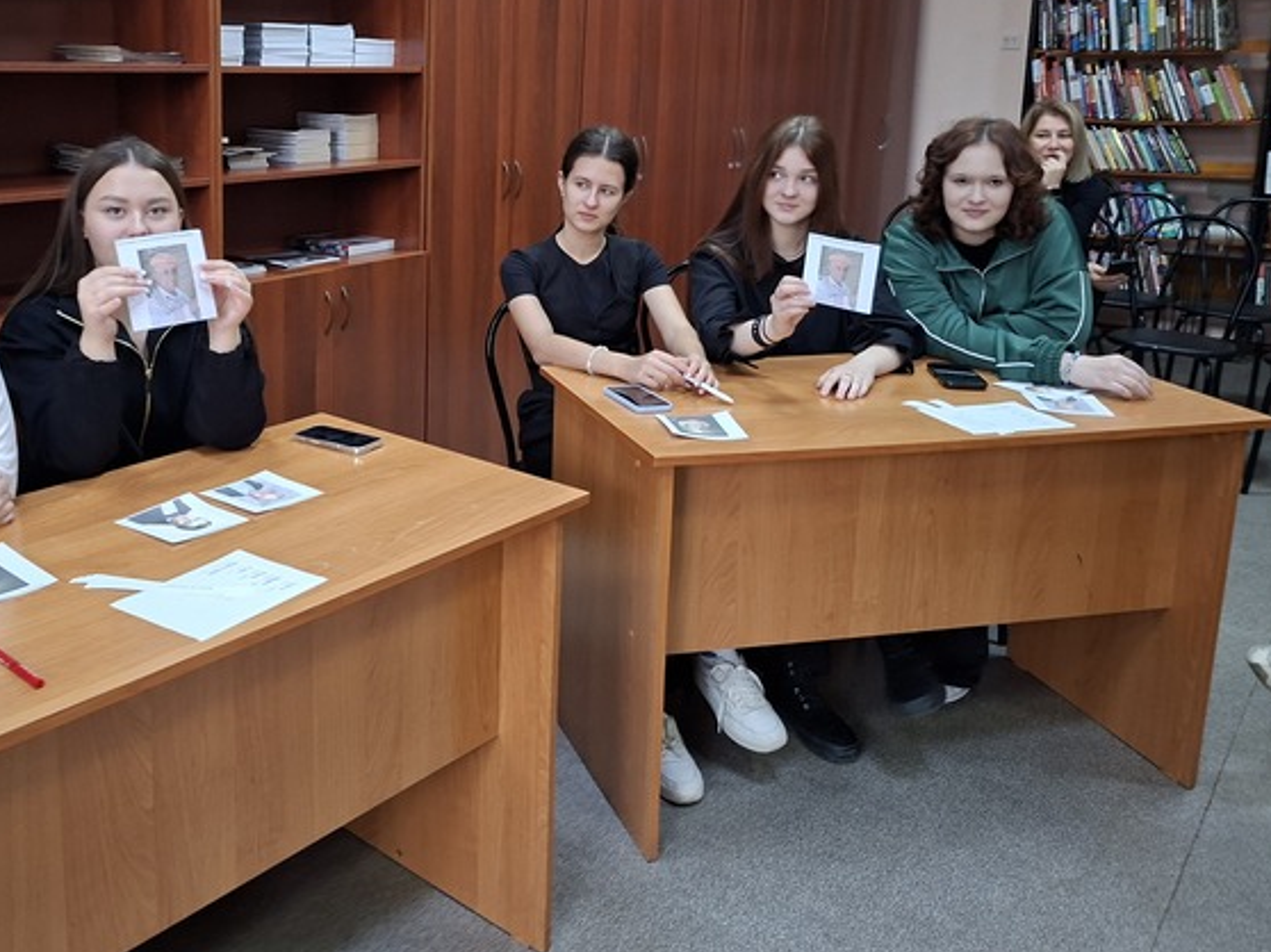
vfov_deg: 42.1
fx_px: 1211
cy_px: 287
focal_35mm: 33
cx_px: 428
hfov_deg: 54.3
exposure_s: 1/50
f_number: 1.8
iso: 250
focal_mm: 5.54
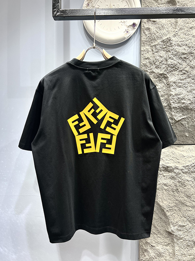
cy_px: 130
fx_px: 195
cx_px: 98
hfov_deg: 53.1
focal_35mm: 26
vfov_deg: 67.3
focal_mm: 5.7
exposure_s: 1/486
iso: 50
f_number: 1.5
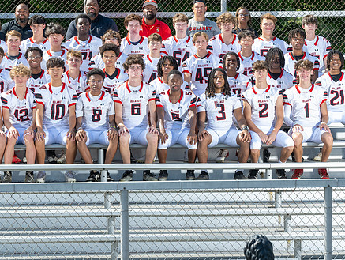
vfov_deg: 9.2
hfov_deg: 12.2
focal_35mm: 161
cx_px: 130
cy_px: 93
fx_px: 1607
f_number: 4.5
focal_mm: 99
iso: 80
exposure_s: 1/250
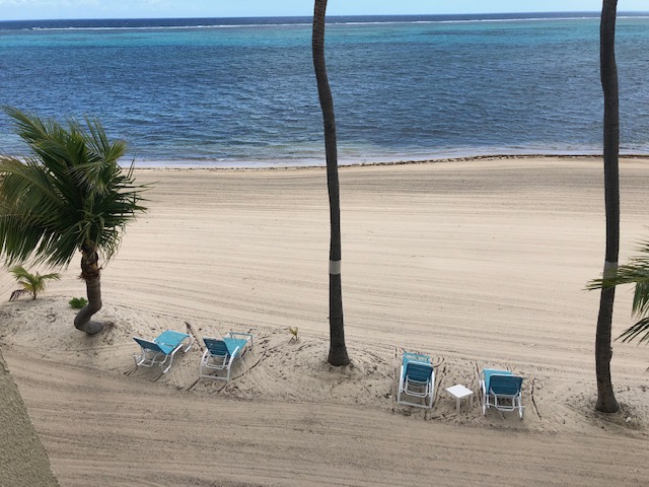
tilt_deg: -24.8
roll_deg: +1.7
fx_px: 525
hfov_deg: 63.4
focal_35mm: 28
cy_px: 244
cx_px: 324
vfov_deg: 49.7
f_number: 1.8
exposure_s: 1/1372
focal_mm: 3.99
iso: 20
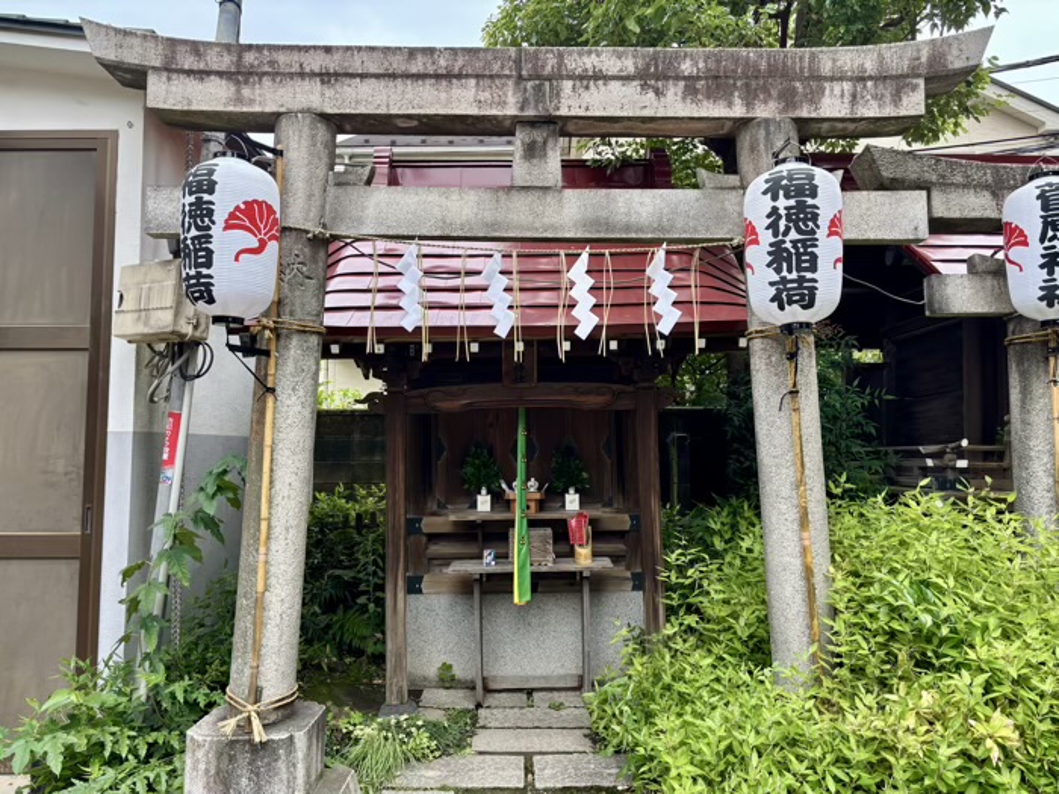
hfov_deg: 67.3
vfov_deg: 53.1
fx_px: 795
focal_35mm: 26
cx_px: 530
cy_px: 397
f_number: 1.6
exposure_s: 1/732
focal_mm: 5.96
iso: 50
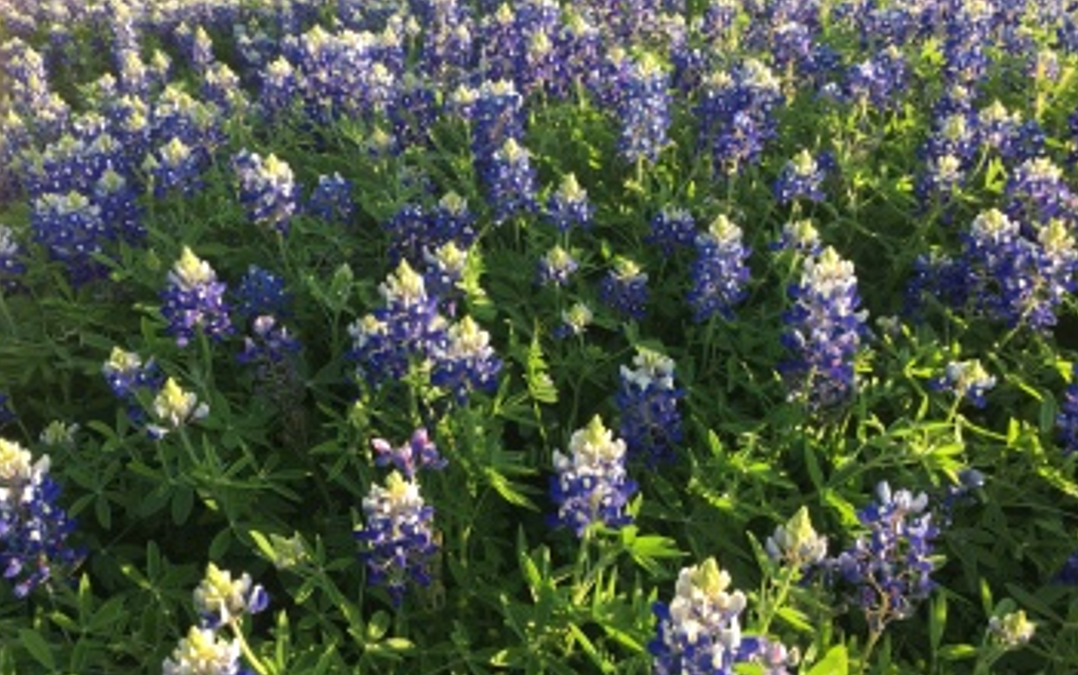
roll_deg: +3.0
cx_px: 537
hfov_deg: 59.6
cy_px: 374
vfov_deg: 39.5
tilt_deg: -20.9
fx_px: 941
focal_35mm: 32
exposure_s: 1/211
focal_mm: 4.15
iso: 25
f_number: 2.2
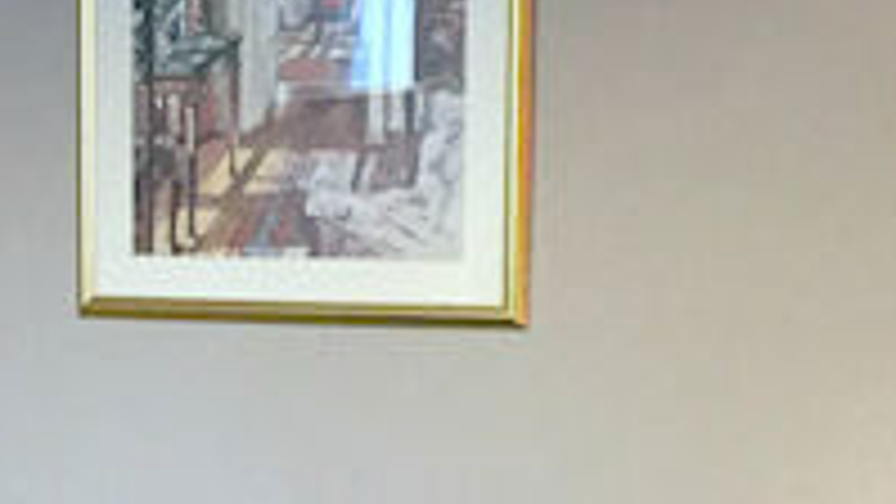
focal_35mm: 159
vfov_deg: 7.6
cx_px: -315
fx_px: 3778
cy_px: 608
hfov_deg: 13.0
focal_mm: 4.15
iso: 125
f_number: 2.2
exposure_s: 1/8
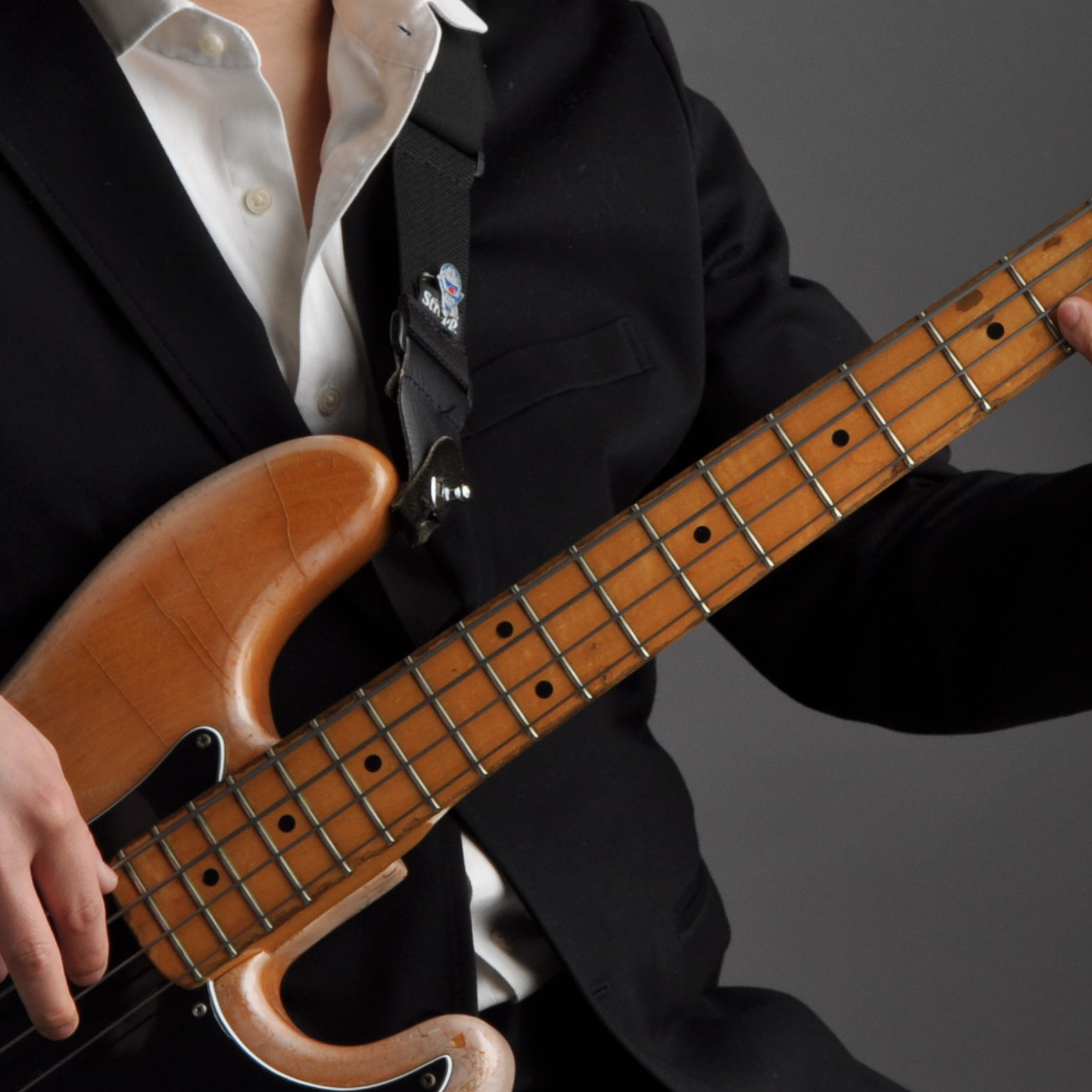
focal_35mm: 190
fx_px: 6787
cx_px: 549
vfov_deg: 9.2
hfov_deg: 9.2
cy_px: 221
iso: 200
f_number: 10
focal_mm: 55
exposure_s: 1/100
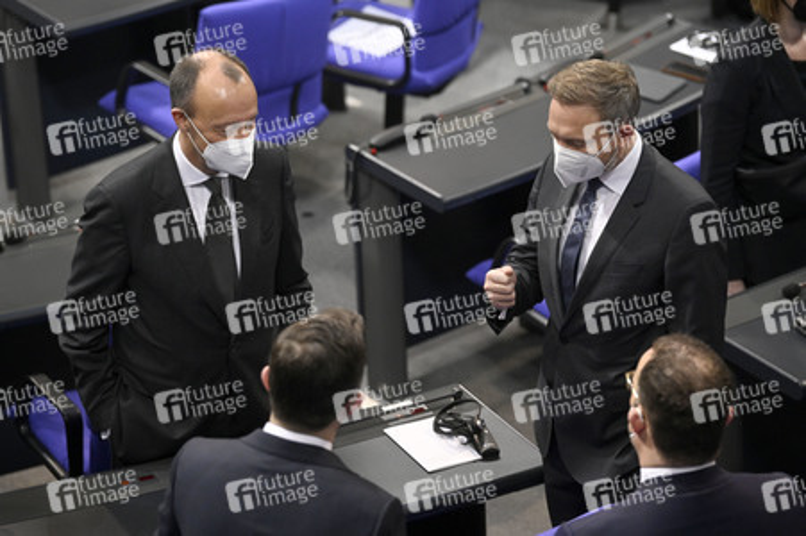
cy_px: 268
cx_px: 403
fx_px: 3356
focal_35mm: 150
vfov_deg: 9.1
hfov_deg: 13.7
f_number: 3.5
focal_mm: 150
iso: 5000
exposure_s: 1/320
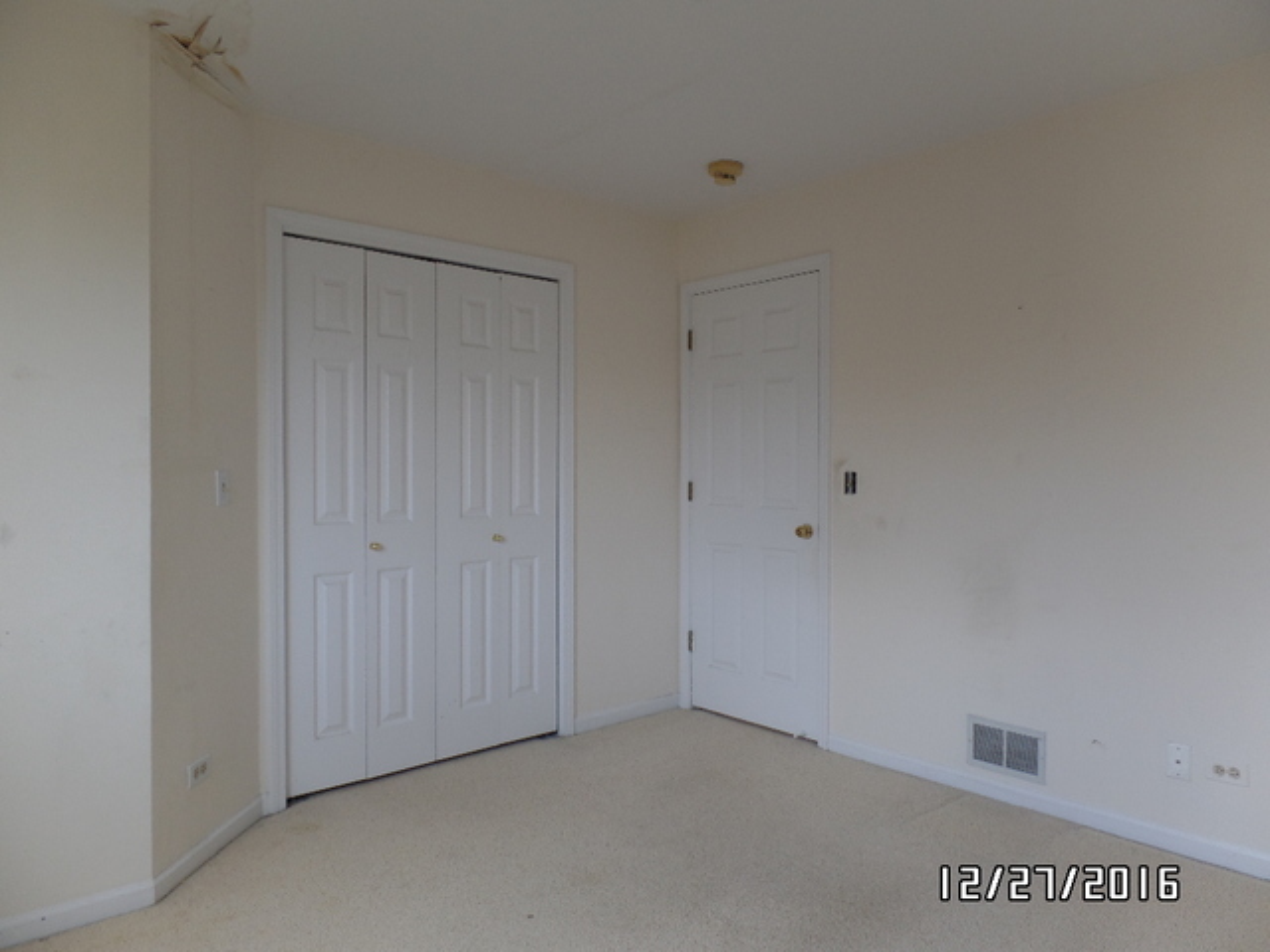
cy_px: 476
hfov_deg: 73.9
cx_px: 635
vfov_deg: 58.9
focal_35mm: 23
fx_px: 844
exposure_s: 1/30
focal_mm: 4.1
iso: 100
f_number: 2.8
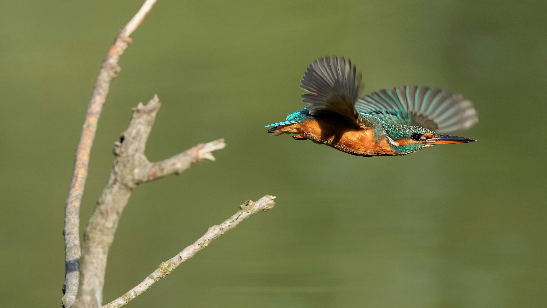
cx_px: 274
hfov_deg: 3.4
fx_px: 9138
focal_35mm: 630
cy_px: 158
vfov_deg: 1.9
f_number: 4.5
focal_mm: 600
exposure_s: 1/3200
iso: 800
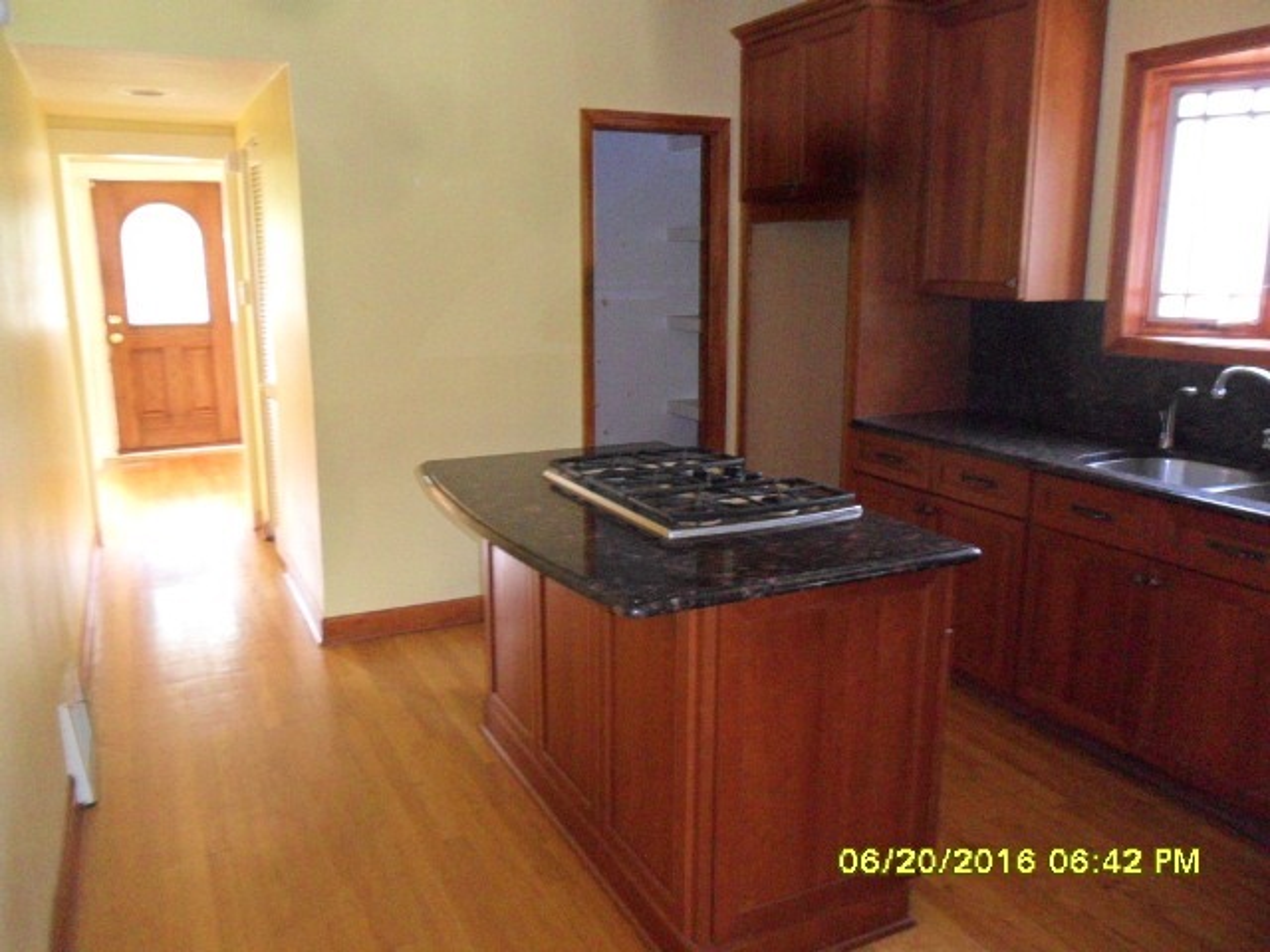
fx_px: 991
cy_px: 476
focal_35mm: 27
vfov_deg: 51.4
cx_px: 635
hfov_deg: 65.3
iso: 400
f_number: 3.5
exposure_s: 1/15
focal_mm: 4.9
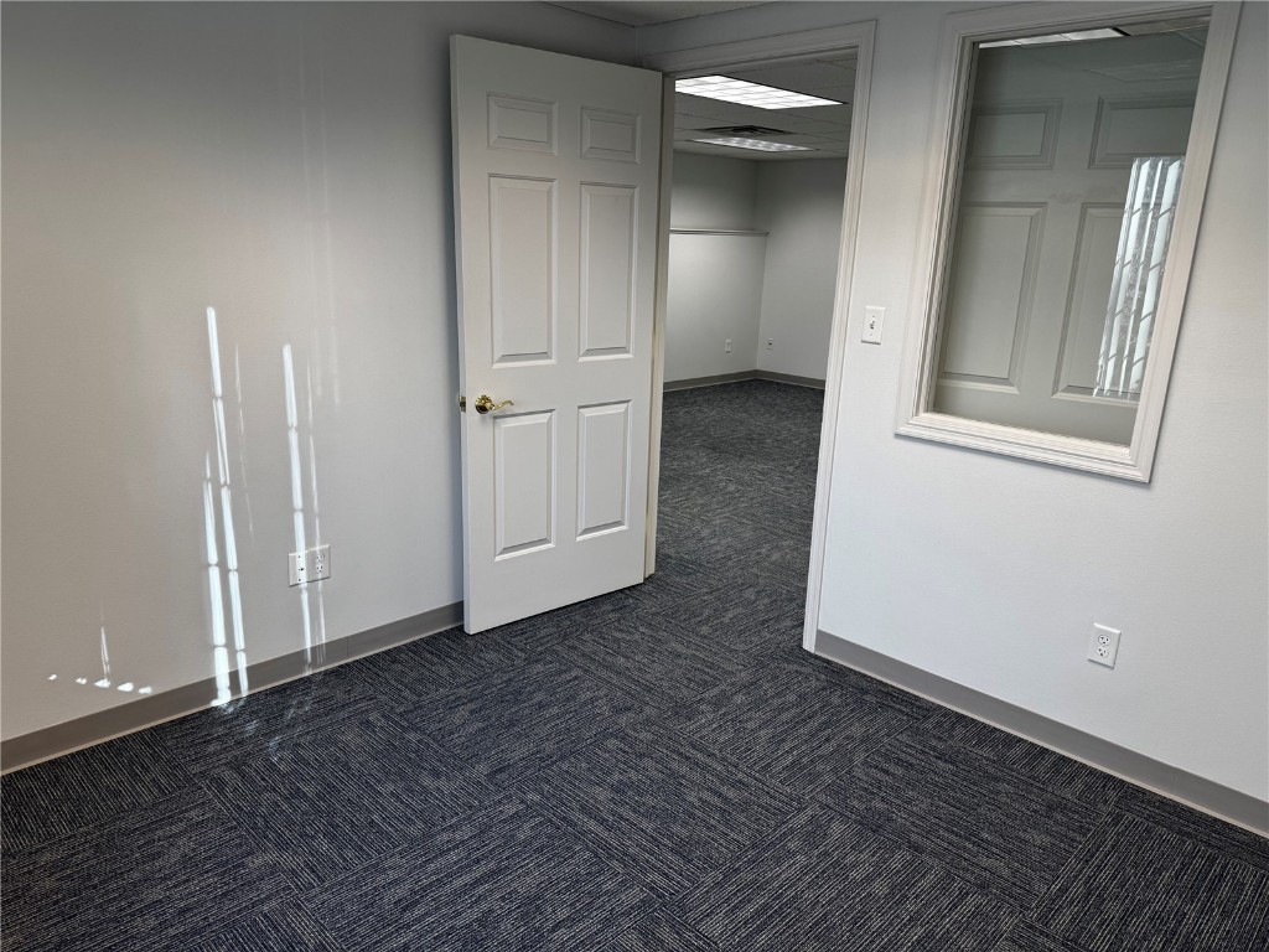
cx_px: 634
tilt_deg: -16.5
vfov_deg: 56.8
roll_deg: -2.3
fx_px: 880
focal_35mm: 24
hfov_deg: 71.6
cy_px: 476
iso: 64
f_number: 1.78
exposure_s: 1/120
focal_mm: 6.76
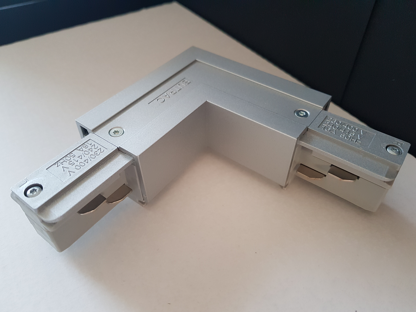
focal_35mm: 26
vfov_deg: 53.1
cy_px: 156
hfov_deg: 67.3
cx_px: 208
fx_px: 312
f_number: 1.7
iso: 160
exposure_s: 1/60
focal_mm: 4.2
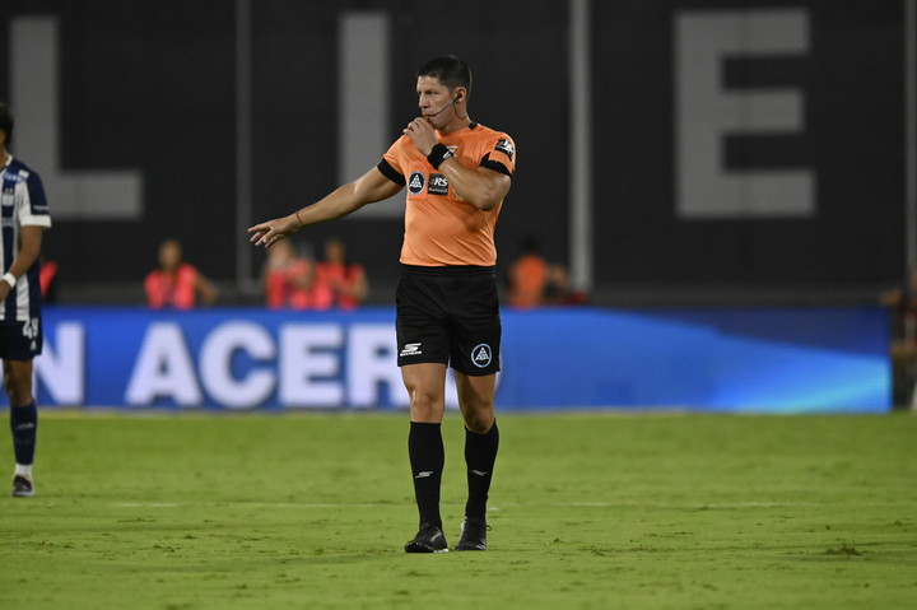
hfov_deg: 4.1
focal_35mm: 500
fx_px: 12727
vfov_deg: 2.7
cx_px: 458
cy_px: 305
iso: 10000
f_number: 4.8
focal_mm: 500
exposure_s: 1/4000
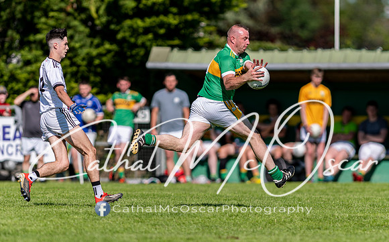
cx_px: 214
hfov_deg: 4.0
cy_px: 137
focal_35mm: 522
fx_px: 5524
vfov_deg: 2.5
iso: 100
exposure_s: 1/2500
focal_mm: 300
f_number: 2.8
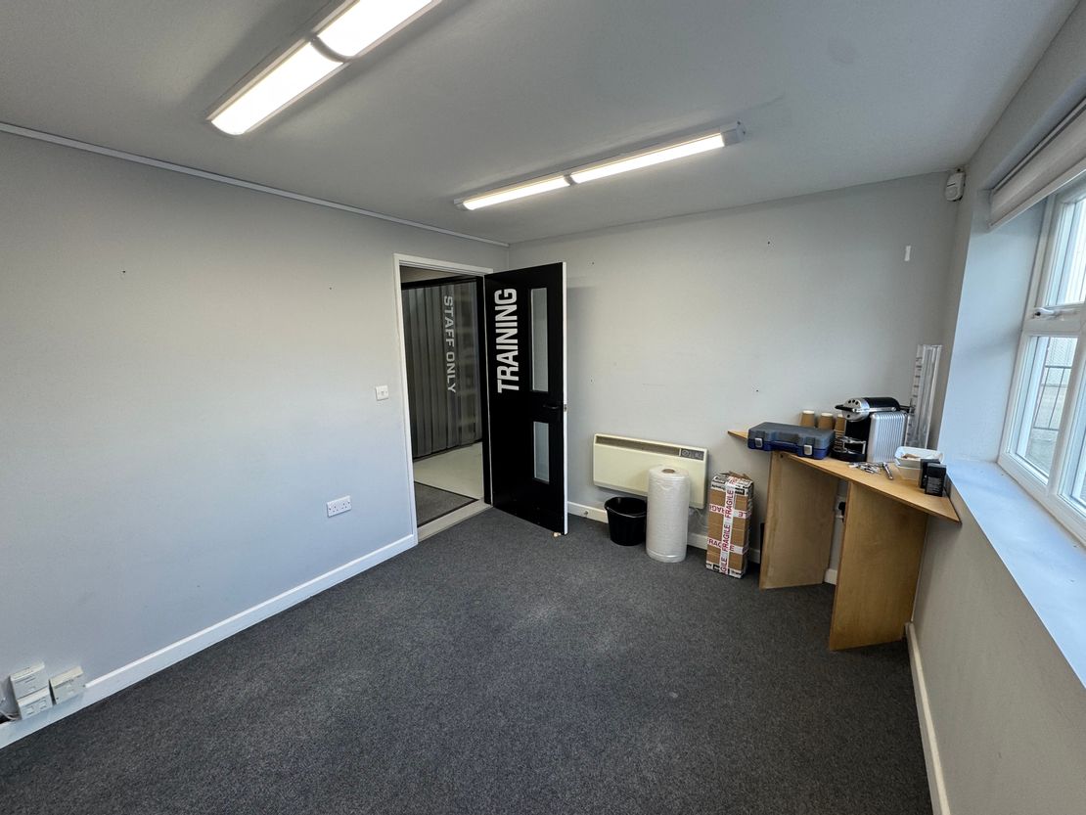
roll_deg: +0.6
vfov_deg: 85.7
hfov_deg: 102.1
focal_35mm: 14
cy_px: 408
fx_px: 439
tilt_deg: -8.5
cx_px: 543
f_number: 2.2
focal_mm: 2.22
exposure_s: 1/100
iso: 80
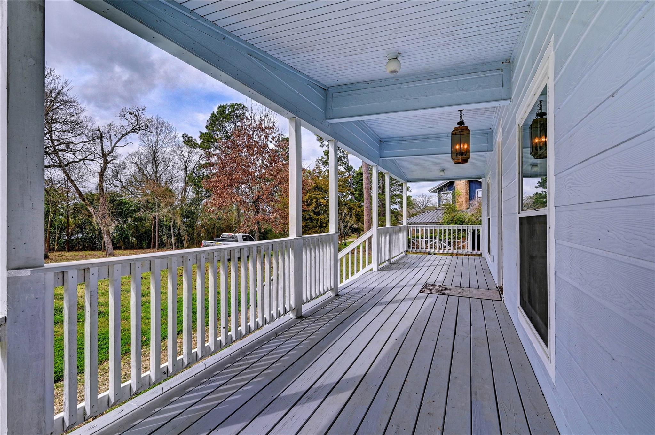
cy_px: 218
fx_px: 327
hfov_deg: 90.0
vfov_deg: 67.3
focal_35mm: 18
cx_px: 328
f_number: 8
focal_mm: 18
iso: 400
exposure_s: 1/640
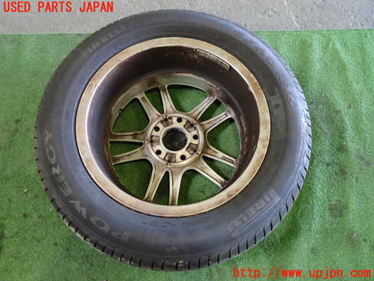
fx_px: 324
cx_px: 187
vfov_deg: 46.8
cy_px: 140
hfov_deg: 60.0
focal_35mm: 30
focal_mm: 5.4
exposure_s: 1/30
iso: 400
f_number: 2.3
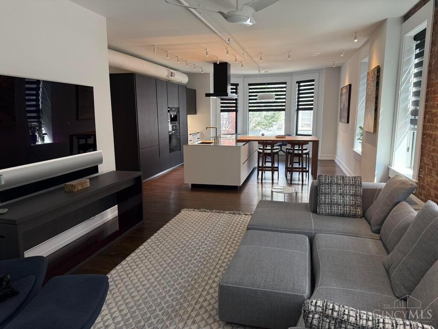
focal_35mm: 24
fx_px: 304
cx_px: 219
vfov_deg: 56.8
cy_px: 164
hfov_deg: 71.6
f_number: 1.78
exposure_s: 1/146
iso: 200
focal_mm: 6.76
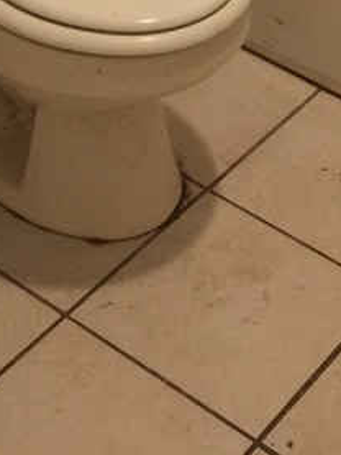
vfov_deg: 15.3
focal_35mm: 113
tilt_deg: -19.3
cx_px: 234
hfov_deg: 13.1
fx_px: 1483
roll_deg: -1.5
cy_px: -337
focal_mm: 4.15
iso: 100
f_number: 2.2
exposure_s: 1/15
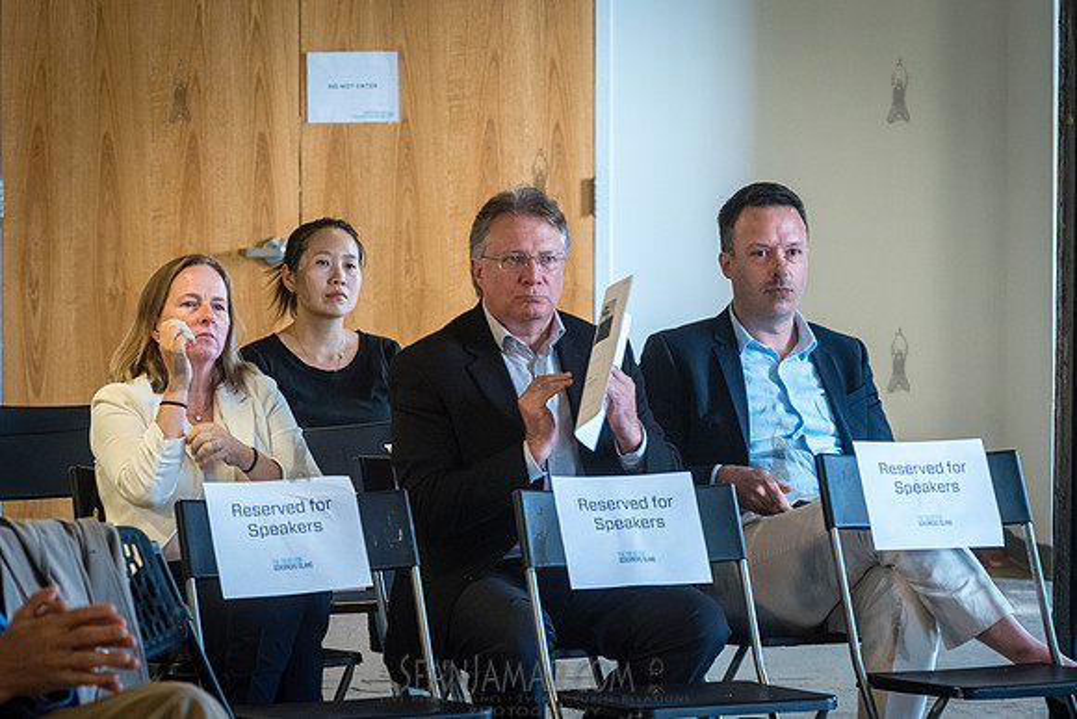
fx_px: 4446
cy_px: 356
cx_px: 617
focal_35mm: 149
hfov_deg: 13.8
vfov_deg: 9.2
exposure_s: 1/200
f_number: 5.6
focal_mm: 125
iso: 2500
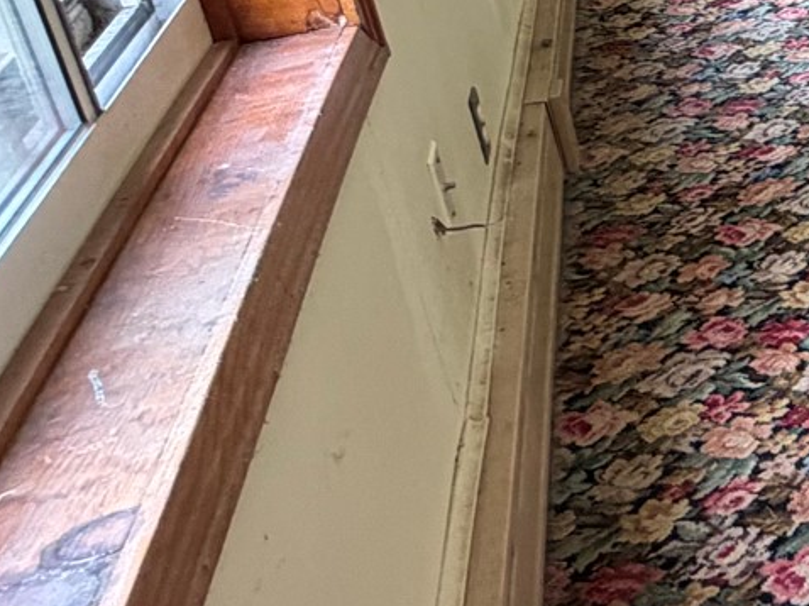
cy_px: -83
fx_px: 1402
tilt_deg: -18.6
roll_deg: +1.2
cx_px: 1550
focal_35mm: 60
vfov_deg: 22.8
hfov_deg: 20.0
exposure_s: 1/60
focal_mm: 2.22
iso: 320
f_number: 2.2
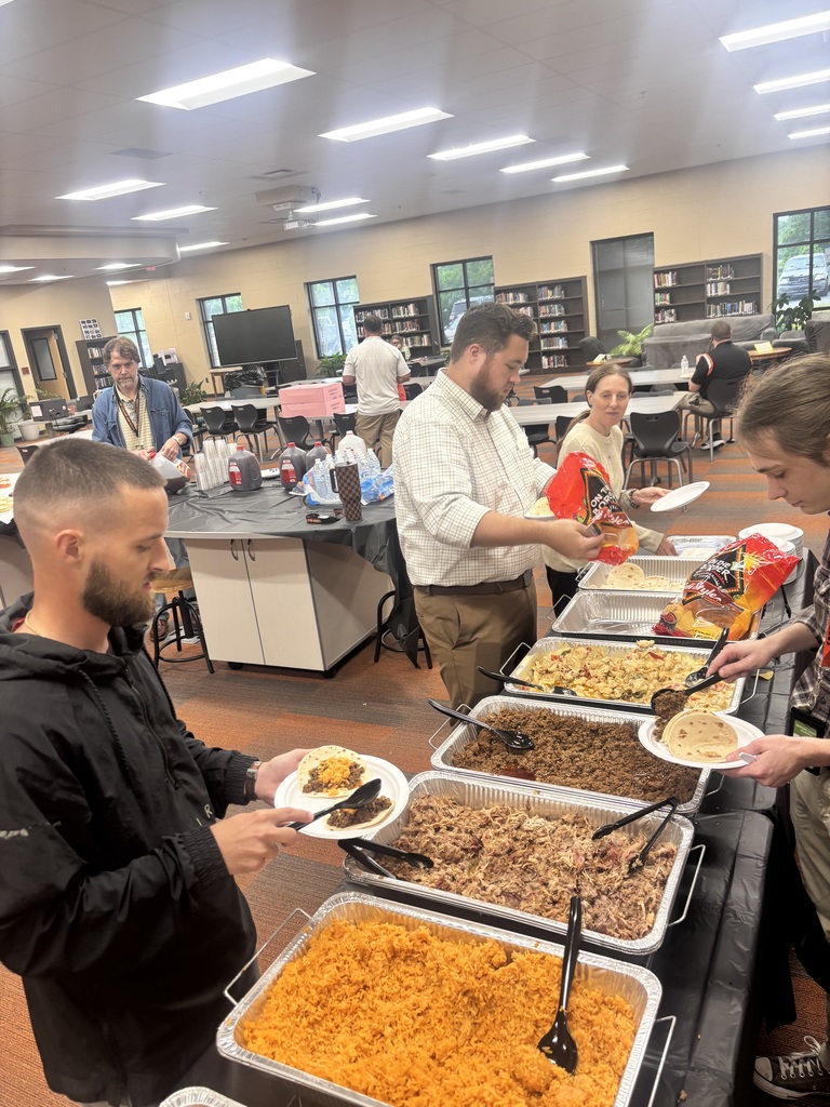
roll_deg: +6.8
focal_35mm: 26
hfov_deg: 53.1
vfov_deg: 67.3
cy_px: 554
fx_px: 831
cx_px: 415
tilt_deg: -16.3
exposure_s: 1/60
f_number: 1.6
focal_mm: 5.96
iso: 100
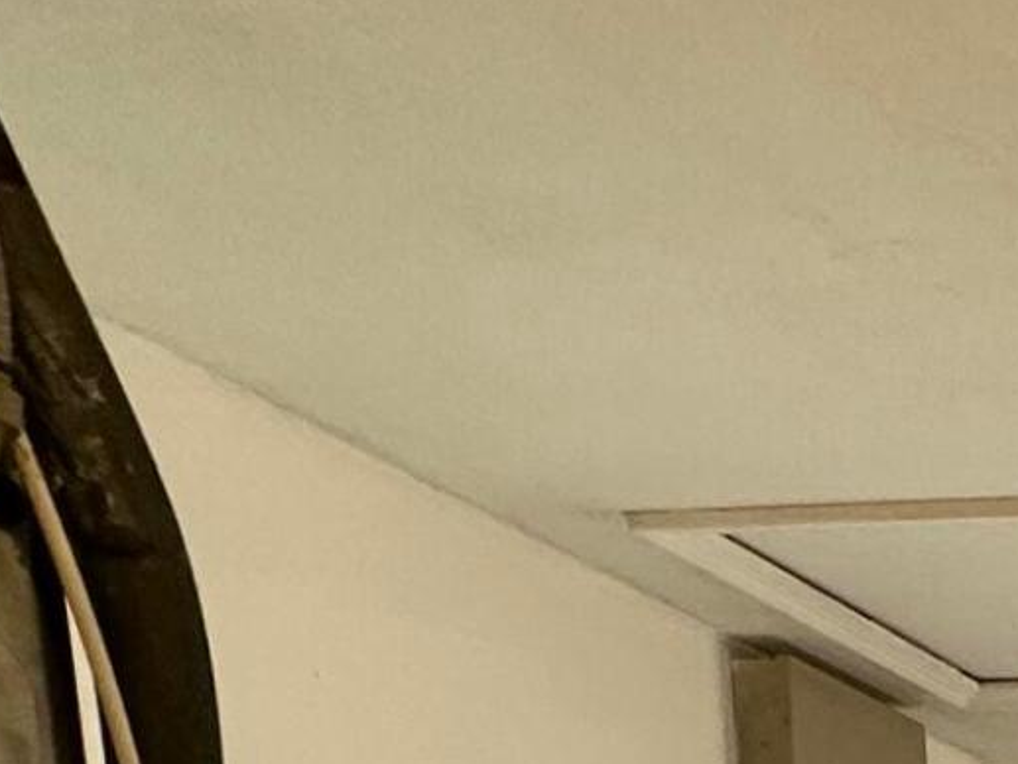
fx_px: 2294
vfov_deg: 14.3
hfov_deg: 18.9
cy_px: 1705
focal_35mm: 78
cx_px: 1863
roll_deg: -1.2
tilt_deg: -9.1
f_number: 2.2
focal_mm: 2.22
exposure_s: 1/60
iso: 160
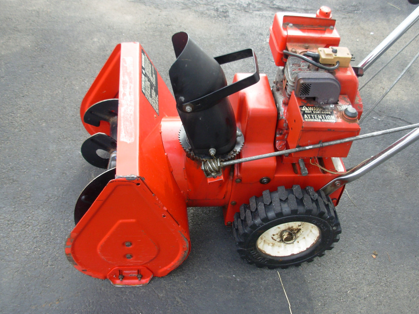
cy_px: 148
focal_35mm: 41
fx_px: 496
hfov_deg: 45.8
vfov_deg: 35.1
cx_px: 226
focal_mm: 6.3
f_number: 2.9
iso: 50
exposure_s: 1/83
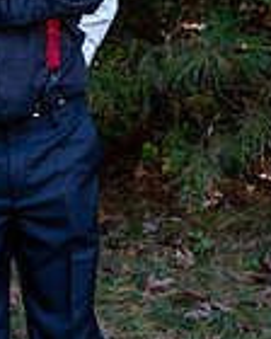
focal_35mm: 166
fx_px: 1664
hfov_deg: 9.2
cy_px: 61
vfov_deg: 11.6
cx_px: 1
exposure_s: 1/60
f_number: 5.6
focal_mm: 55
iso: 640
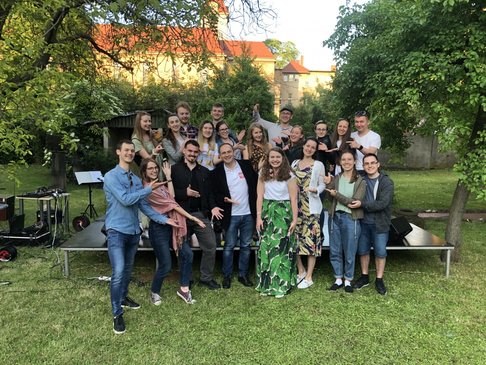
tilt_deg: -5.8
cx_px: 243
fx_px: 393
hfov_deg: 63.4
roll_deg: -1.0
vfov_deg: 49.7
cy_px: 182
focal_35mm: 28
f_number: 1.8
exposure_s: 1/120
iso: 64
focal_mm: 4
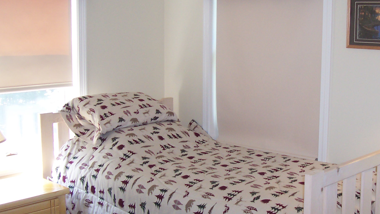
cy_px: 101
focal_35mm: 53
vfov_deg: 22.6
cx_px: 247
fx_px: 534
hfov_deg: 38.8
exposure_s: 1/60
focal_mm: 5.6
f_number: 2.8
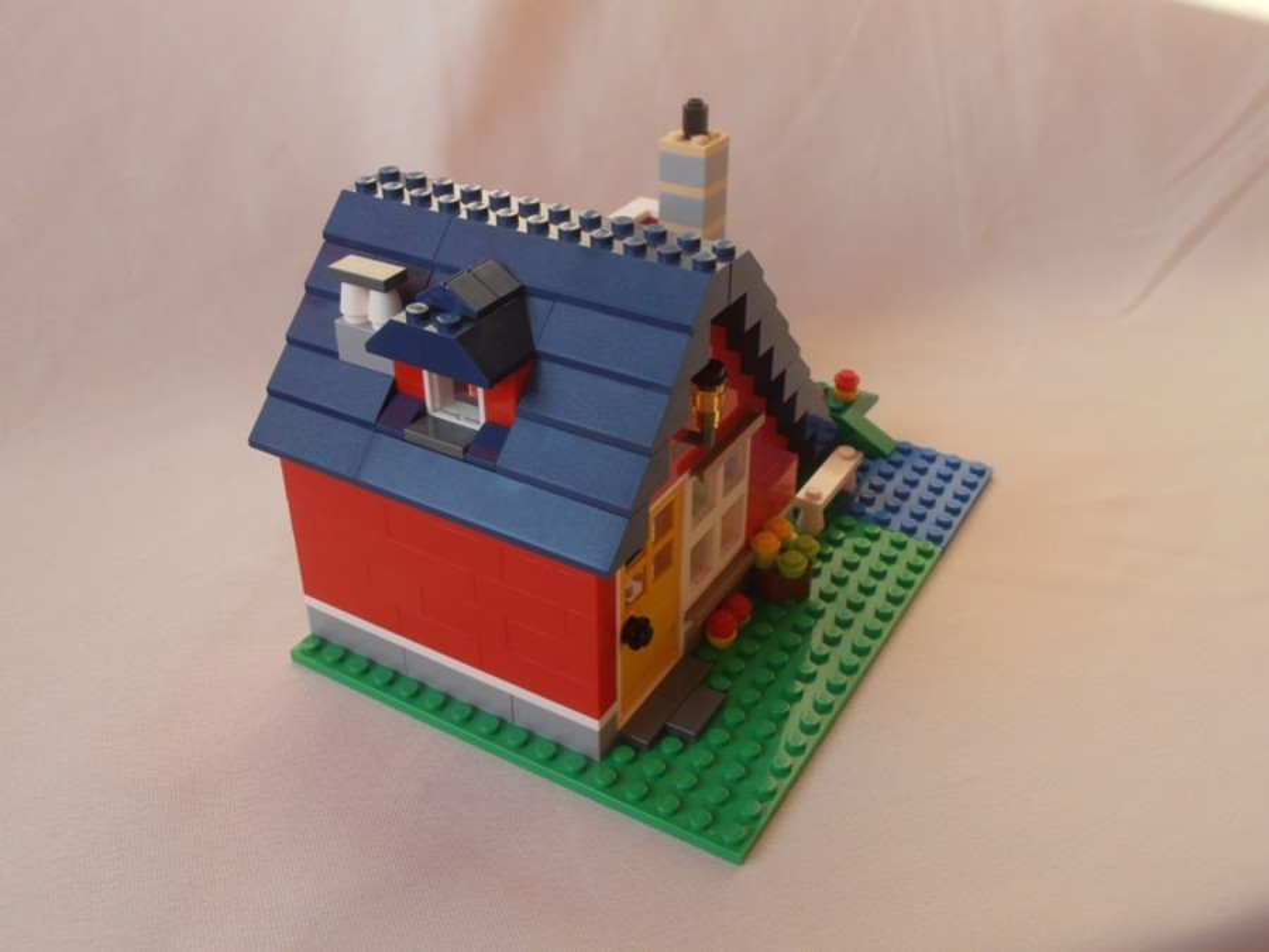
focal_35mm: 37
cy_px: 476
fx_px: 1356
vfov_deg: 38.7
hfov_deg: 50.1
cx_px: 634
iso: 80
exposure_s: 1/60
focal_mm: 6.61
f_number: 3.9
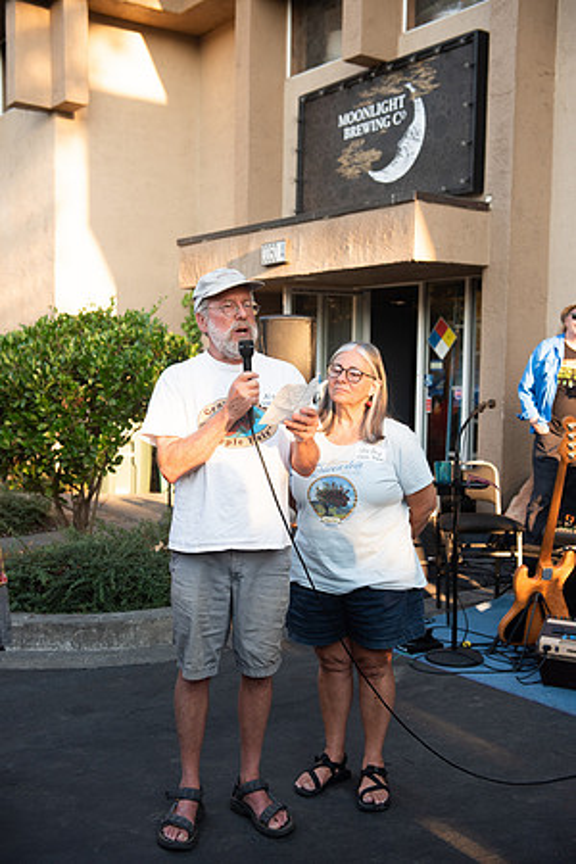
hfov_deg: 31.9
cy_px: 432
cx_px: 288
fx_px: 1008
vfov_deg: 46.4
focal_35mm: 42
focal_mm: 42
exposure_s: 1/500
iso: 400
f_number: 3.5
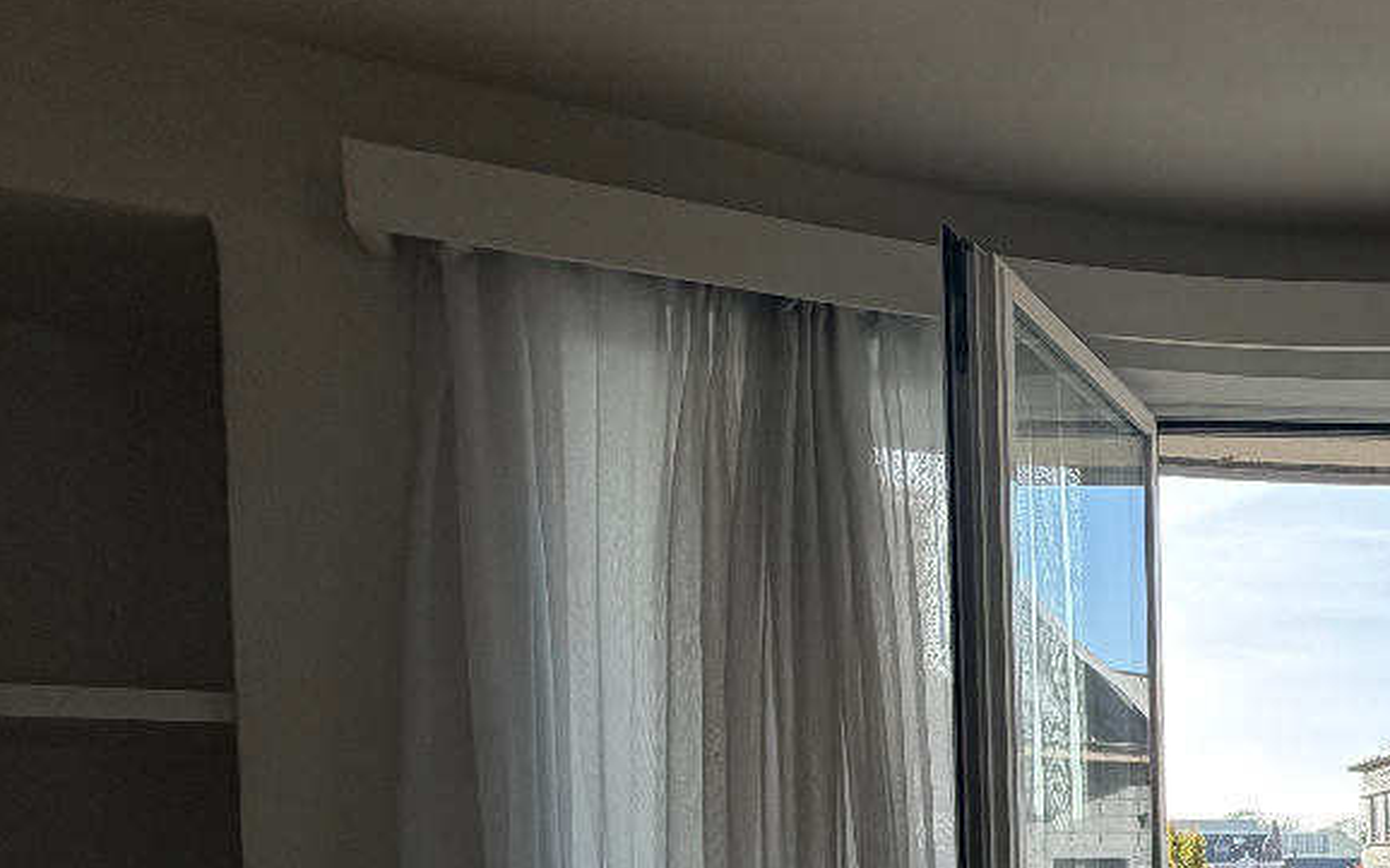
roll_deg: +1.3
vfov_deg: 31.4
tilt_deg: -0.7
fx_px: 1401
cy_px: 899
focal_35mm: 37
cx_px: 1686
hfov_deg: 38.3
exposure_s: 1/342
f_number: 2.2
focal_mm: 2.22
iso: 50
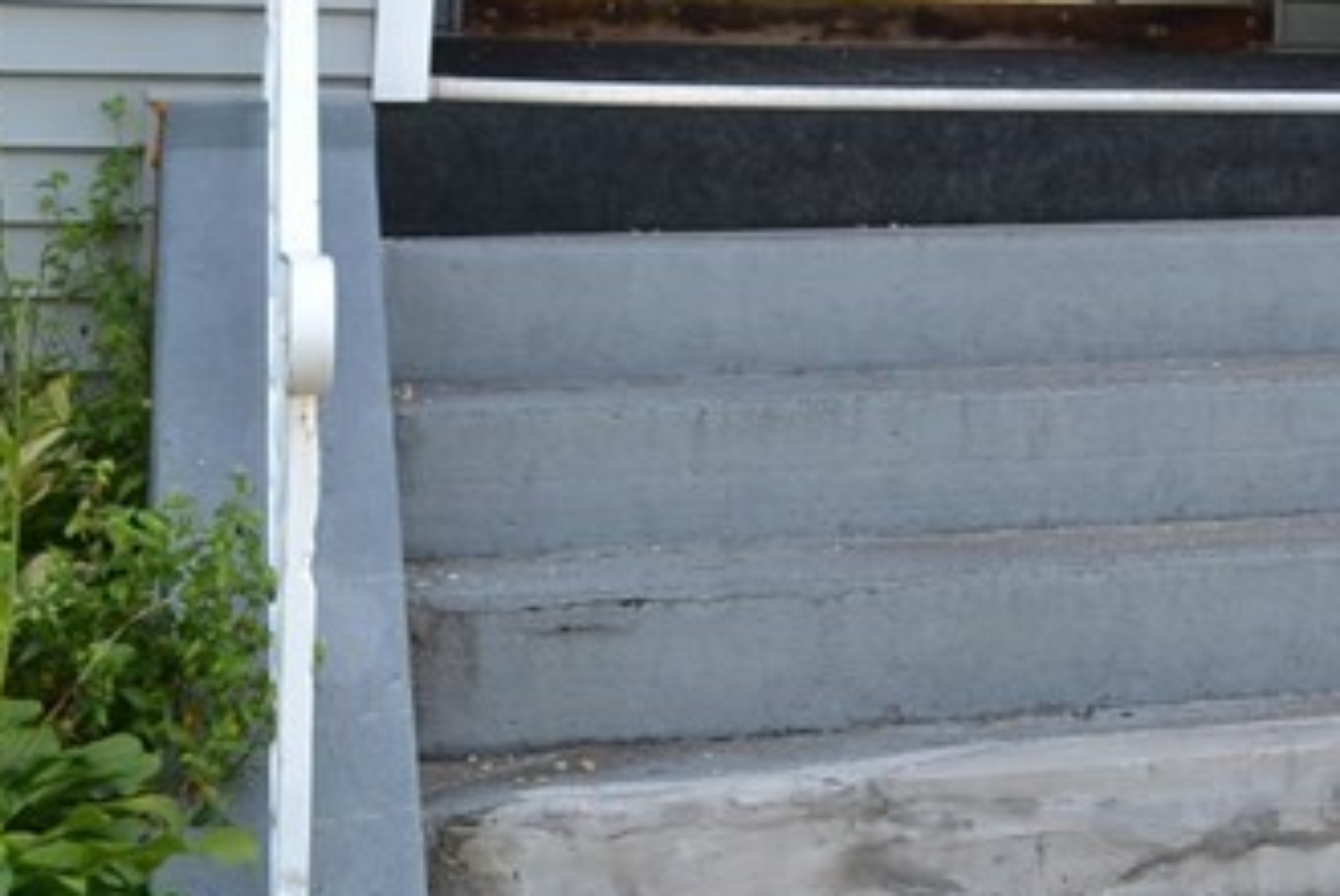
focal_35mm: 84
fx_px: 3129
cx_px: 1605
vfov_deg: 15.1
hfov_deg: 22.3
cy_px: -462
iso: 220
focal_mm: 18
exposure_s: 1/125
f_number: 5.6
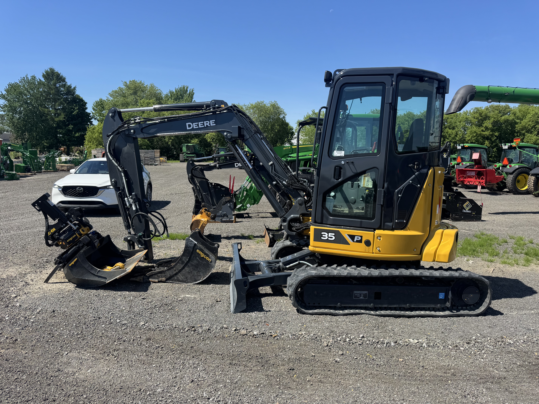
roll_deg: -1.2
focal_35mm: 24
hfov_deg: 71.6
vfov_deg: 56.8
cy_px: 202
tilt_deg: -5.0
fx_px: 374
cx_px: 270
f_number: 1.78
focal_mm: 6.76
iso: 80
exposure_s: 1/3096
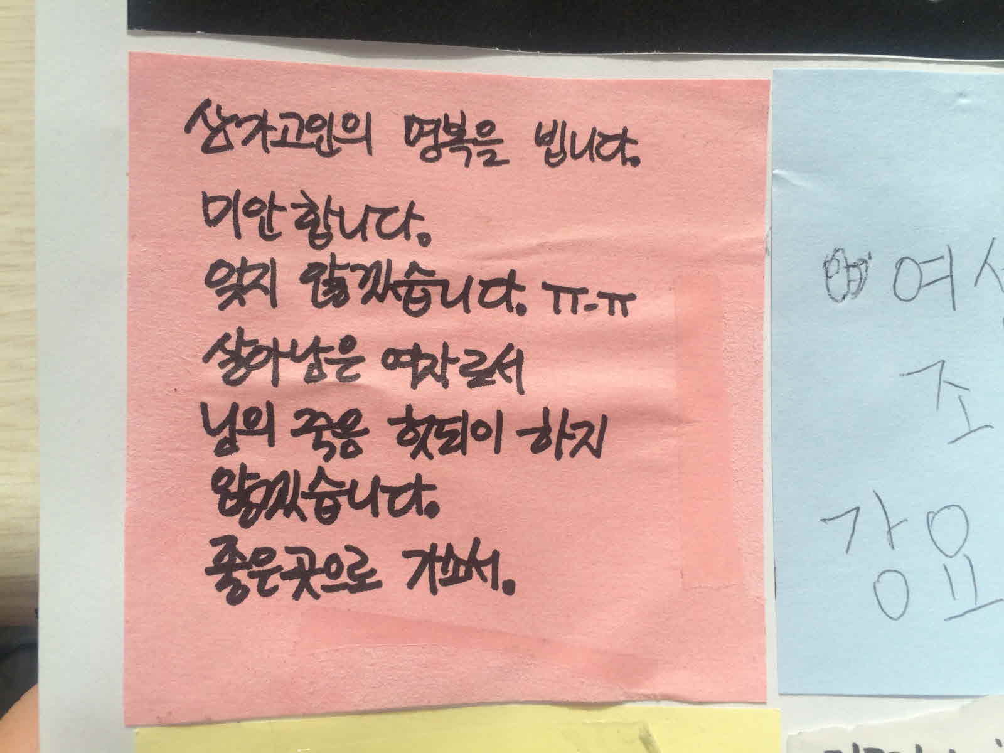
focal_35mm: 29
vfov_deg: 48.2
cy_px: 376
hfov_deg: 61.7
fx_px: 841
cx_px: 502
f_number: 2.2
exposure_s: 1/380
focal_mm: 4.15
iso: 32
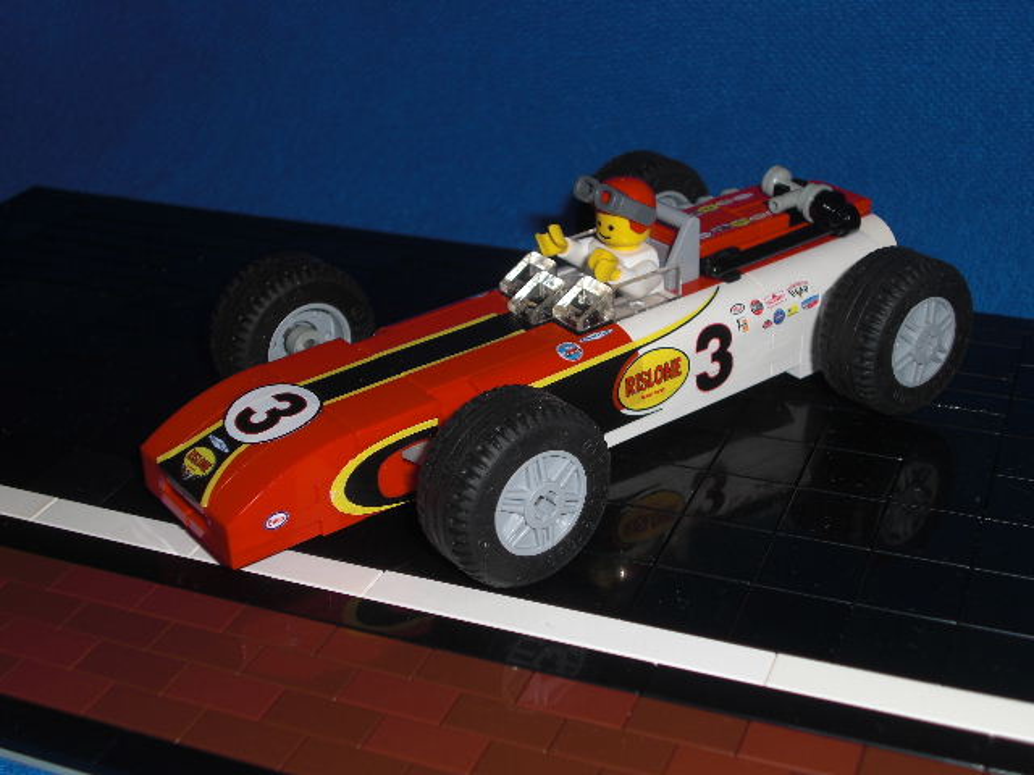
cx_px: 517
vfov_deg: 28.0
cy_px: 388
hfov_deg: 36.8
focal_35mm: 52
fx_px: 1553
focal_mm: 9.1
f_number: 3.4
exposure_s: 1/60
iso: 50
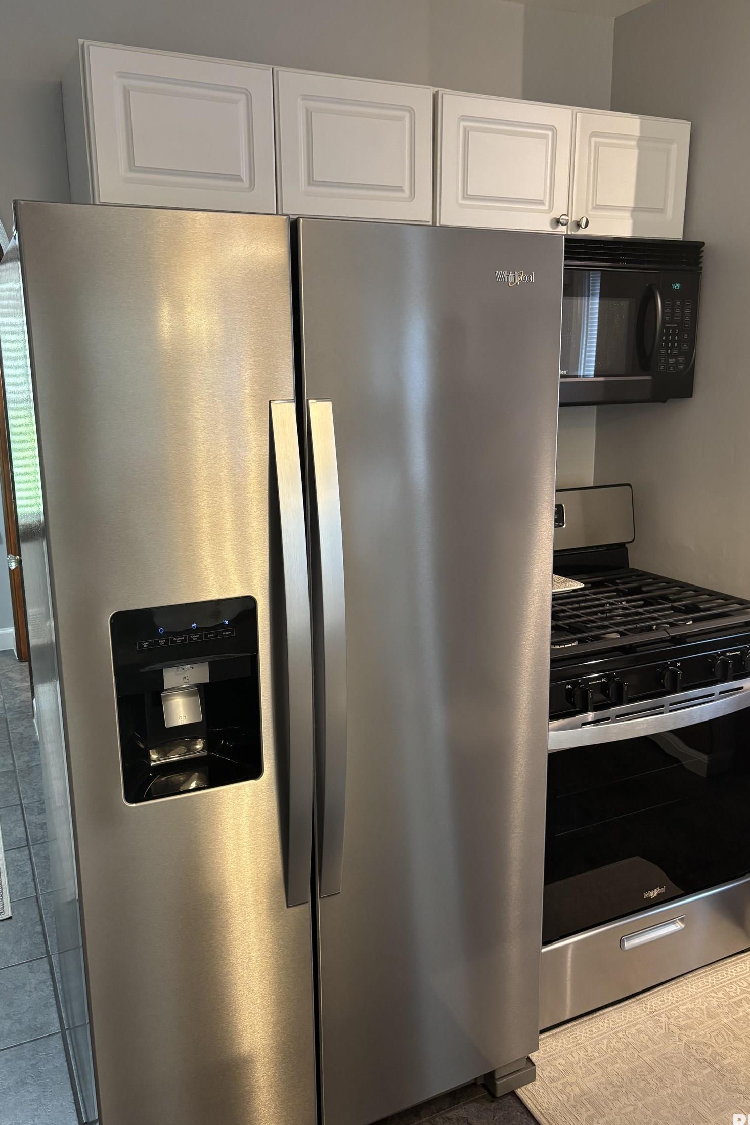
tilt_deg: -12.1
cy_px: 558
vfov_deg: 65.5
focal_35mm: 28
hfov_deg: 46.4
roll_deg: -0.8
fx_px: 875
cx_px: 373
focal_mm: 5.96
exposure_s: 1/60
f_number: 1.6
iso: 200
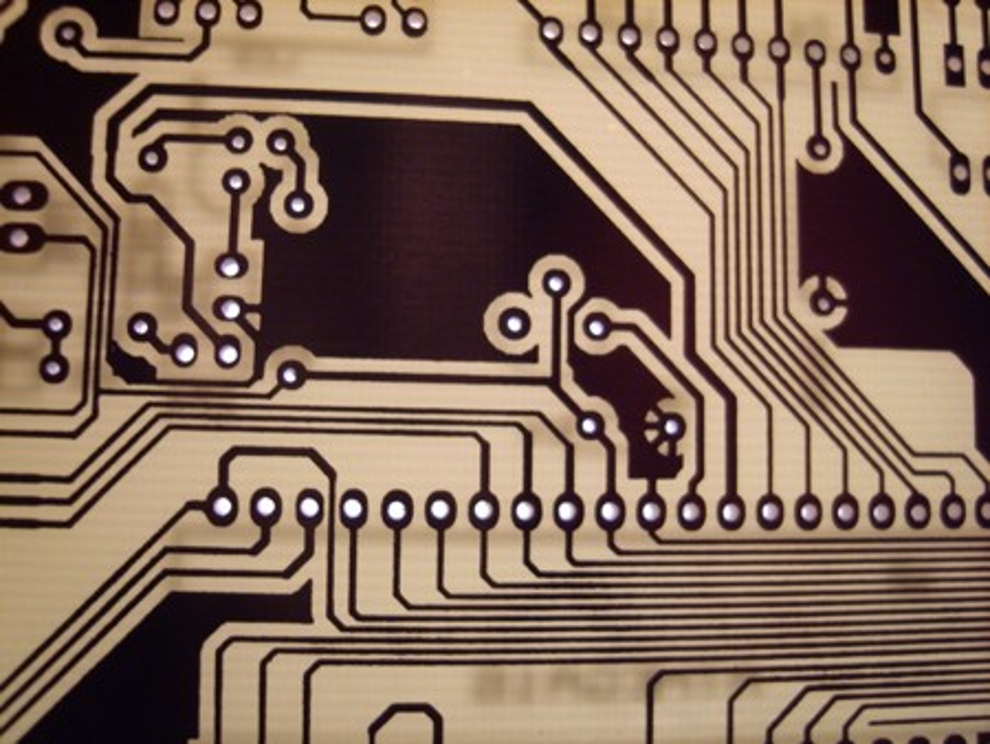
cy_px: 372
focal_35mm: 35
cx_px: 495
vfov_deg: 40.7
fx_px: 1002
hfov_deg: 52.6
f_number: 2.8
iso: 123
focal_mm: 7.4
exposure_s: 1/30
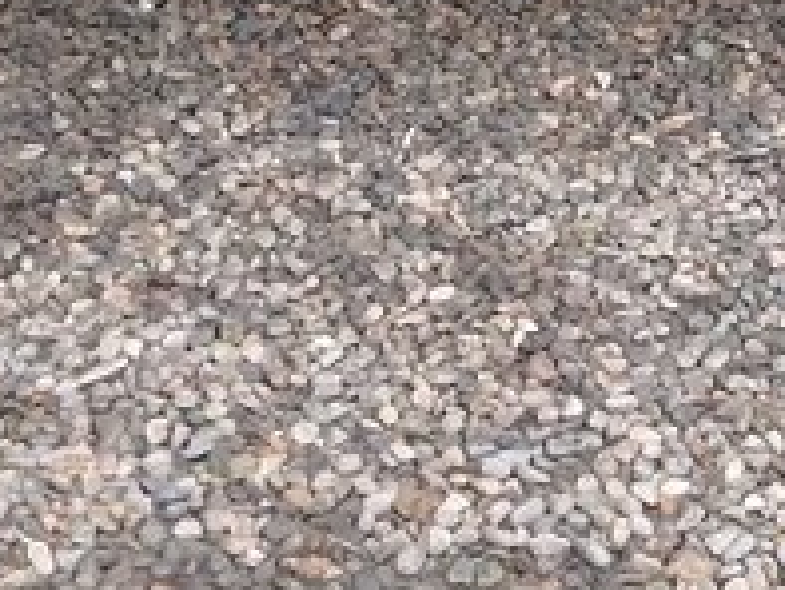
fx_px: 2360
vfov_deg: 13.6
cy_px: -221
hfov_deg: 18.6
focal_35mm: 104
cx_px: 685
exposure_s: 1/33
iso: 64
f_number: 2.2
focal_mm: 3.3
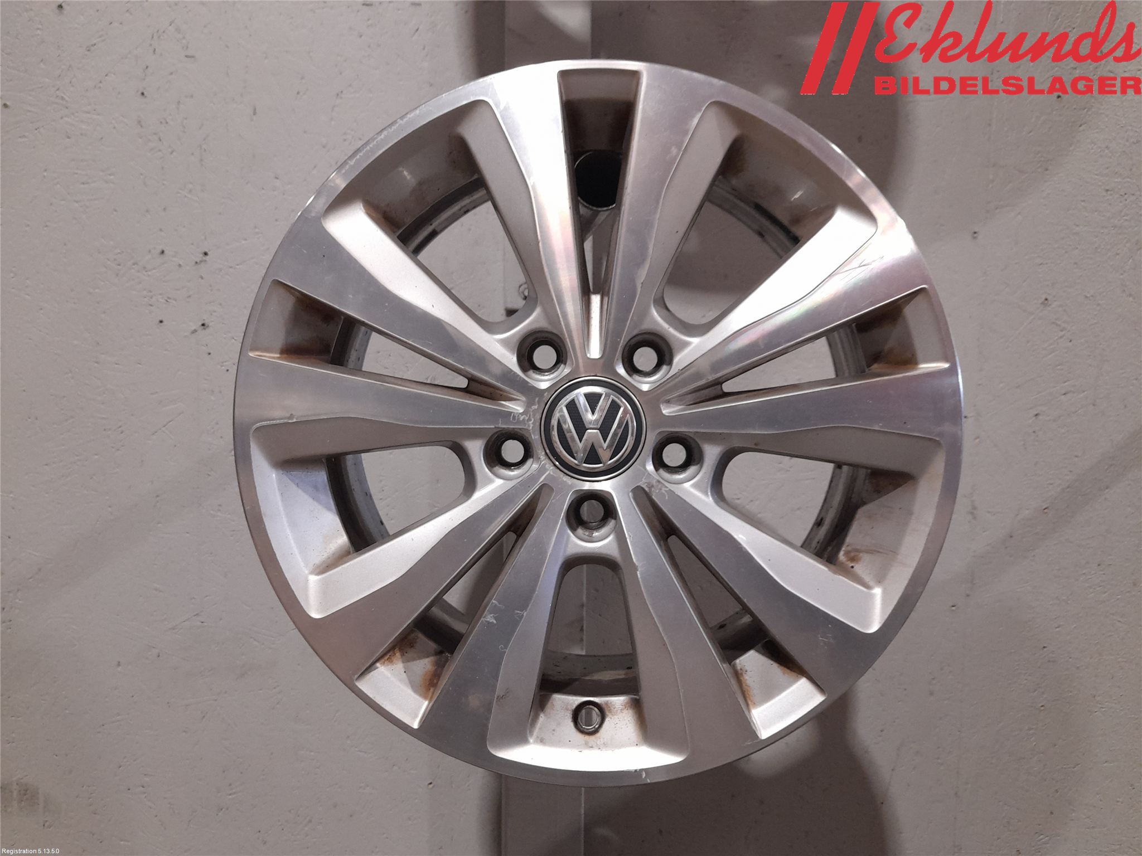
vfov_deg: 54.9
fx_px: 825
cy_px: 428
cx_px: 571
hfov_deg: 69.4
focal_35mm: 25
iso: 250
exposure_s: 1/60
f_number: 2
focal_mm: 4.6
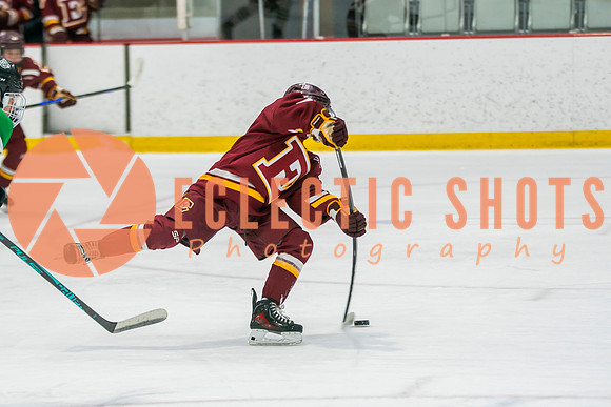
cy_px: 222
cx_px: 270
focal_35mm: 189
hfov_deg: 10.9
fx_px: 3214
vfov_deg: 7.3
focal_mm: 115
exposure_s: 1/640
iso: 640
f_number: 2.8
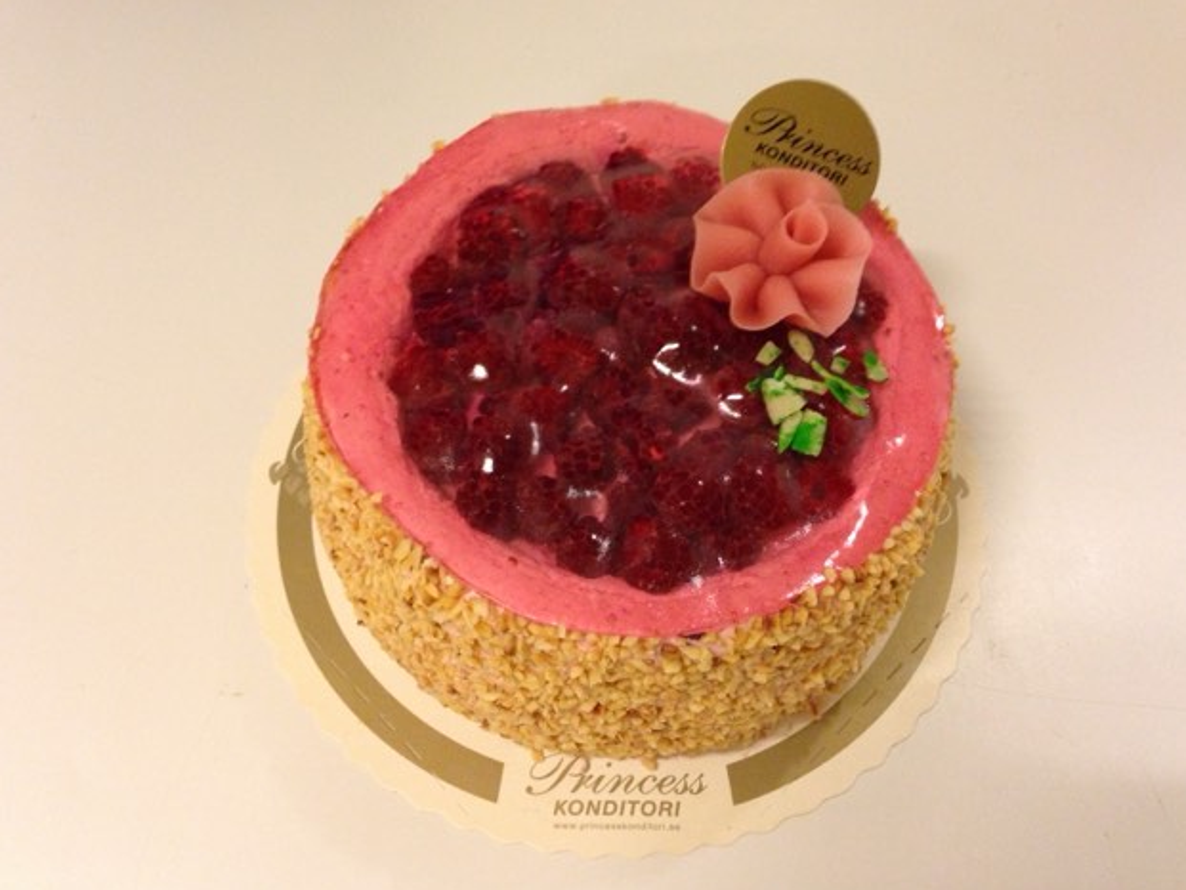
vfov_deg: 41.8
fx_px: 1165
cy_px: 455
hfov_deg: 53.9
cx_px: 596
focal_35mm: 34
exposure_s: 1/20
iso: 320
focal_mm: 4.12
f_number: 2.4
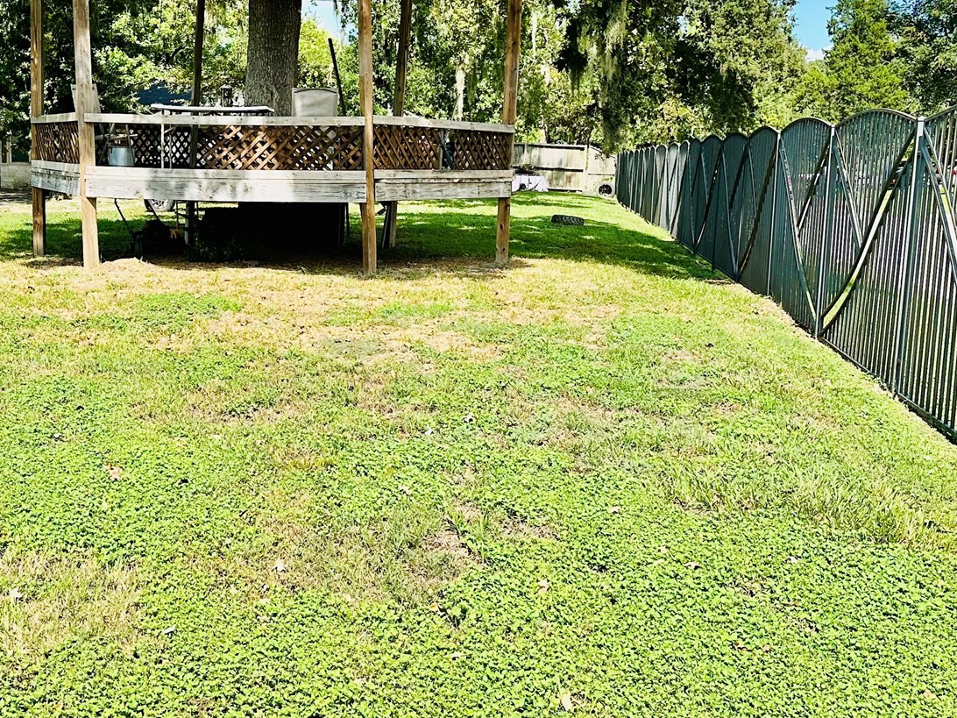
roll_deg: -0.1
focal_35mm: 45
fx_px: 1244
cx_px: 280
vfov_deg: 32.1
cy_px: 294
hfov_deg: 41.2
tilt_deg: -5.0
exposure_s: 1/2732
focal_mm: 6.86
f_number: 1.78
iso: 80
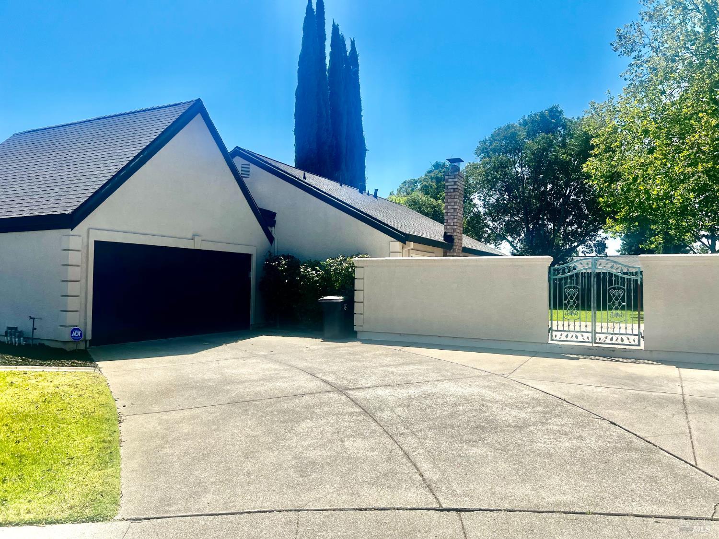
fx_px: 540
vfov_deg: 53.1
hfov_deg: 67.3
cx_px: 360
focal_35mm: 26
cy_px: 270
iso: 50
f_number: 1.5
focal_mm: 5.7
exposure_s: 1/5587
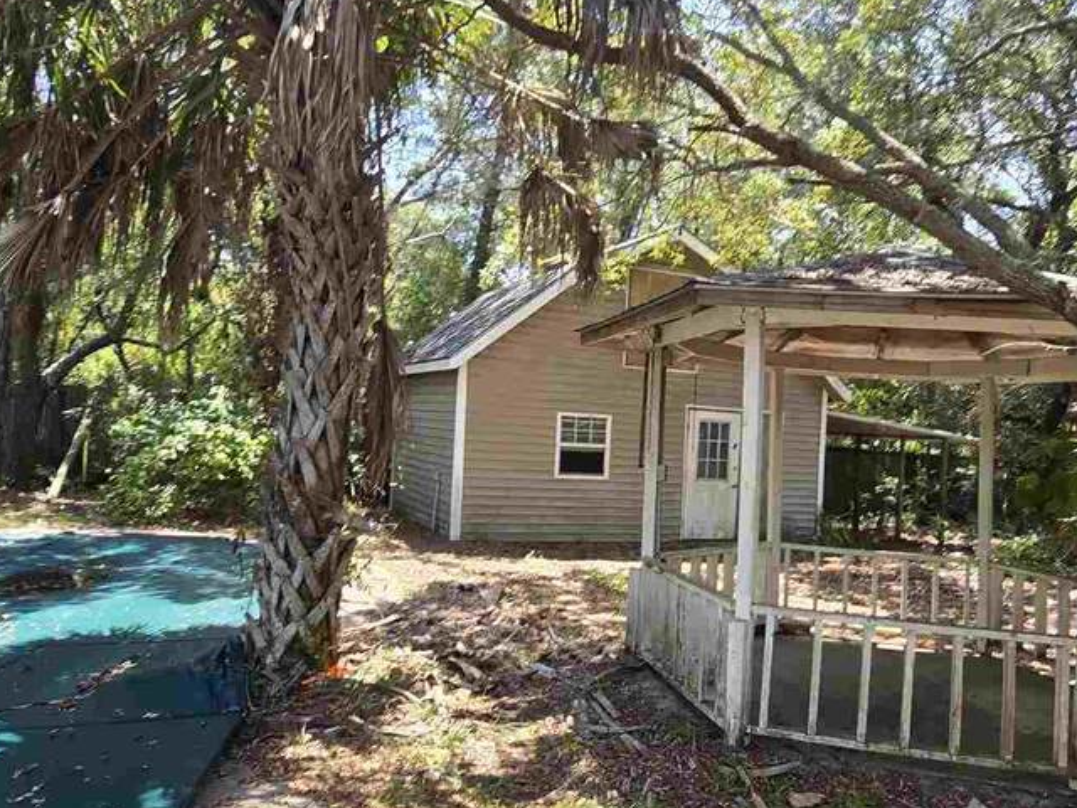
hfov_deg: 67.1
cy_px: 439
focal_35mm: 26
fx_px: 809
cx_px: 597
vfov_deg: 53.0
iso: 50
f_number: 2.2
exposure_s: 1/280
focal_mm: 2.2
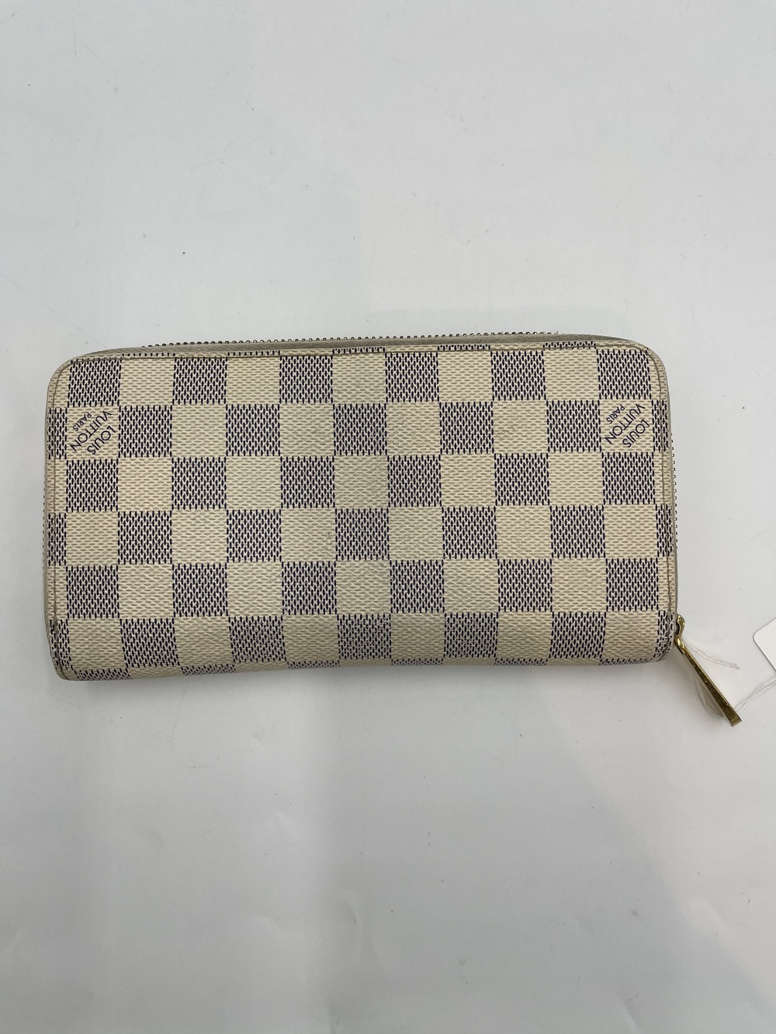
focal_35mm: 25
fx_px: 747
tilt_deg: -88.9
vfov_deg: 69.4
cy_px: 517
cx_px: 388
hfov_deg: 54.9
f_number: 1.6
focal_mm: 5.1
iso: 32
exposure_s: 1/581
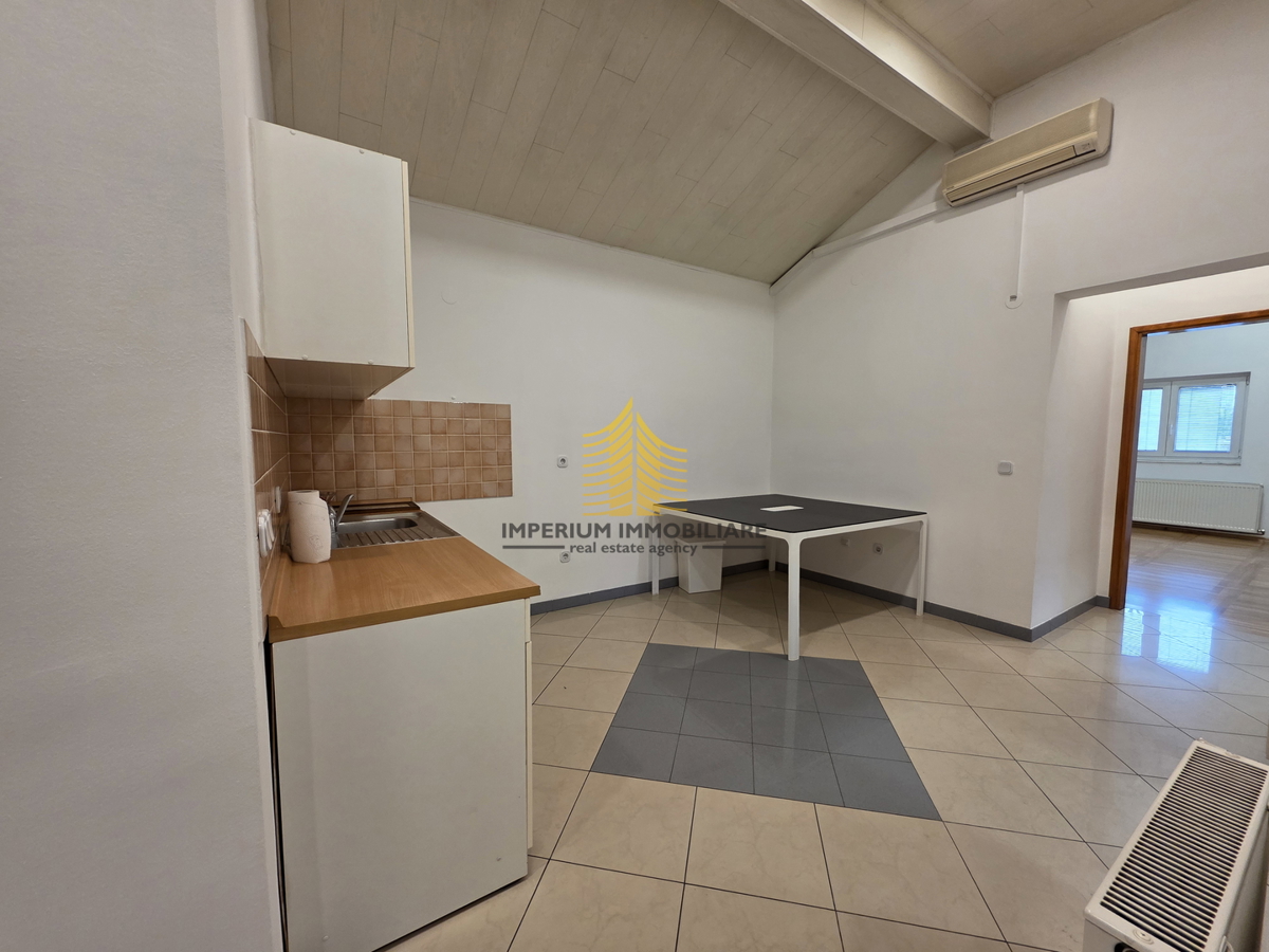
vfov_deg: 89.9
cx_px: 634
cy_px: 476
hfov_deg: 106.2
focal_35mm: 13
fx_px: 477
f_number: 1.9
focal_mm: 2.2
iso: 200
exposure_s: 1/100
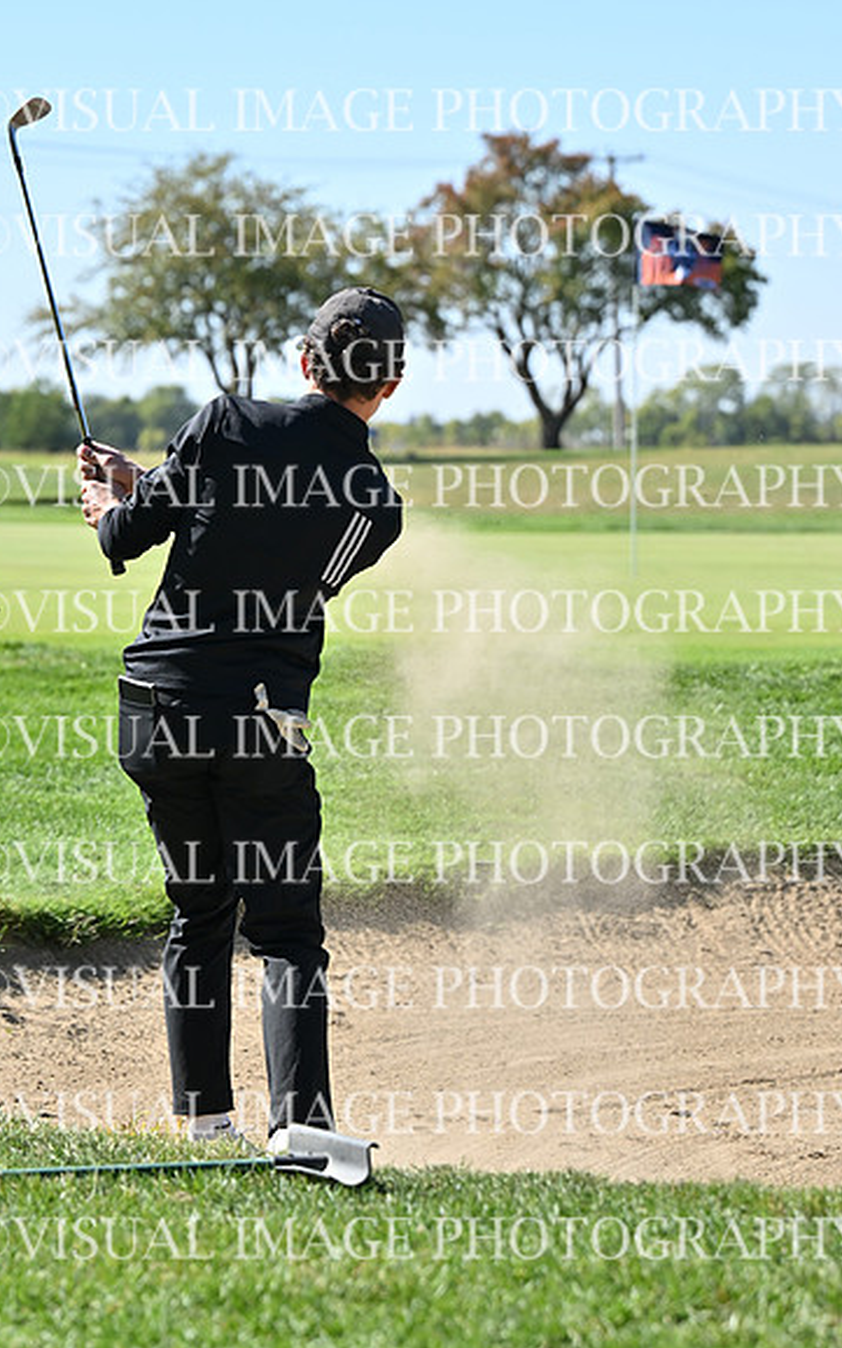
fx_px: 4849
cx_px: 416
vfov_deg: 15.8
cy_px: 674
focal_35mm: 132
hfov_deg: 9.9
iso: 200
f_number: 4
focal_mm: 86
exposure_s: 1/2000
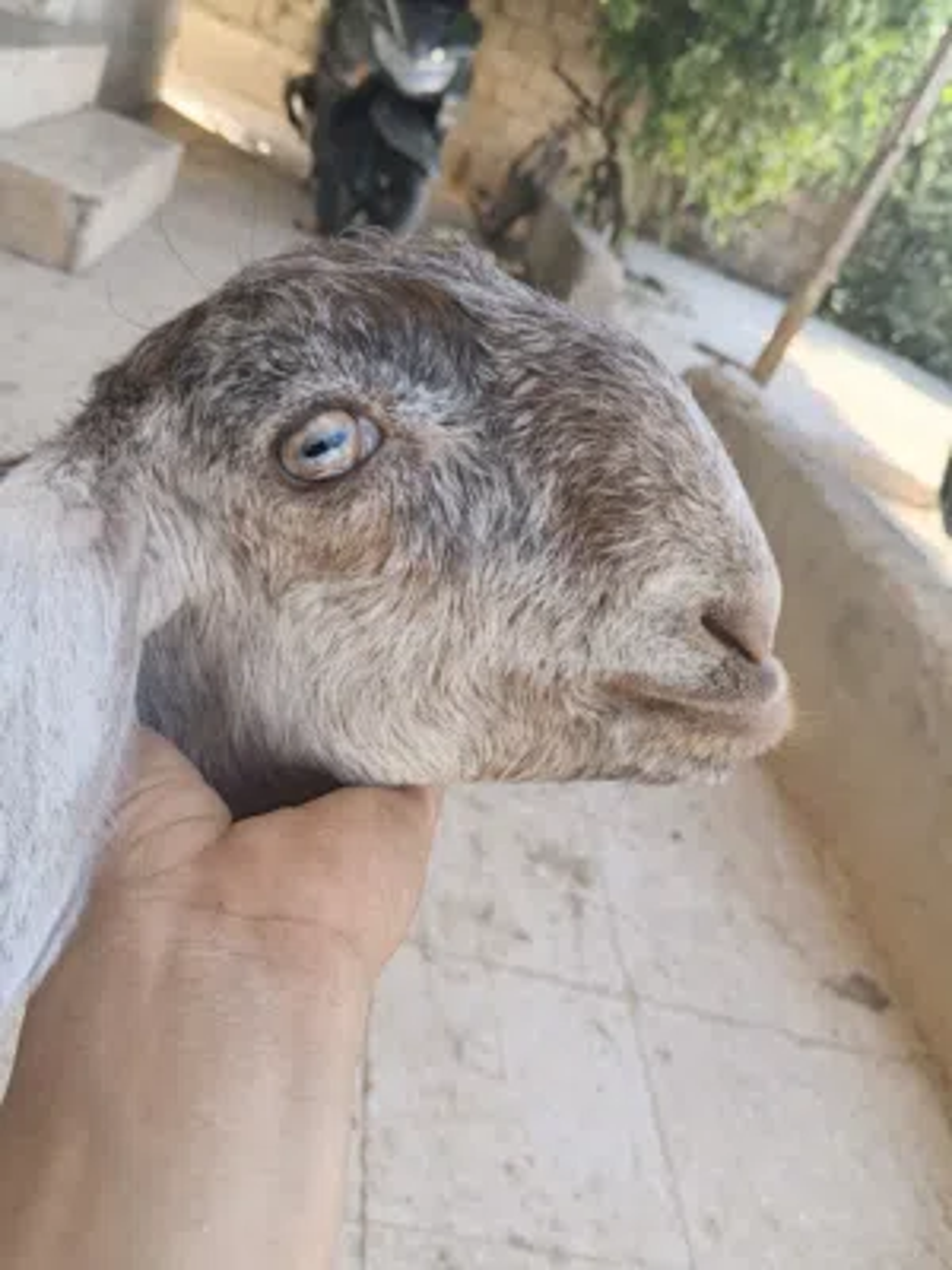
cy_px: 635
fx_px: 843
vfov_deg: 73.9
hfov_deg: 58.9
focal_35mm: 23
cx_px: 476
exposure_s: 1/100
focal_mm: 4.09
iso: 93
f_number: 1.6
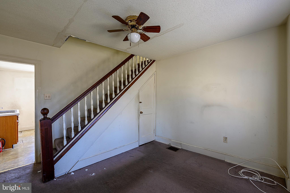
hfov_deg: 96.8
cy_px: 96
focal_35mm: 16
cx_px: 145
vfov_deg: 73.7
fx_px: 129
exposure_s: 1/15
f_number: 9
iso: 320
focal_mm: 16
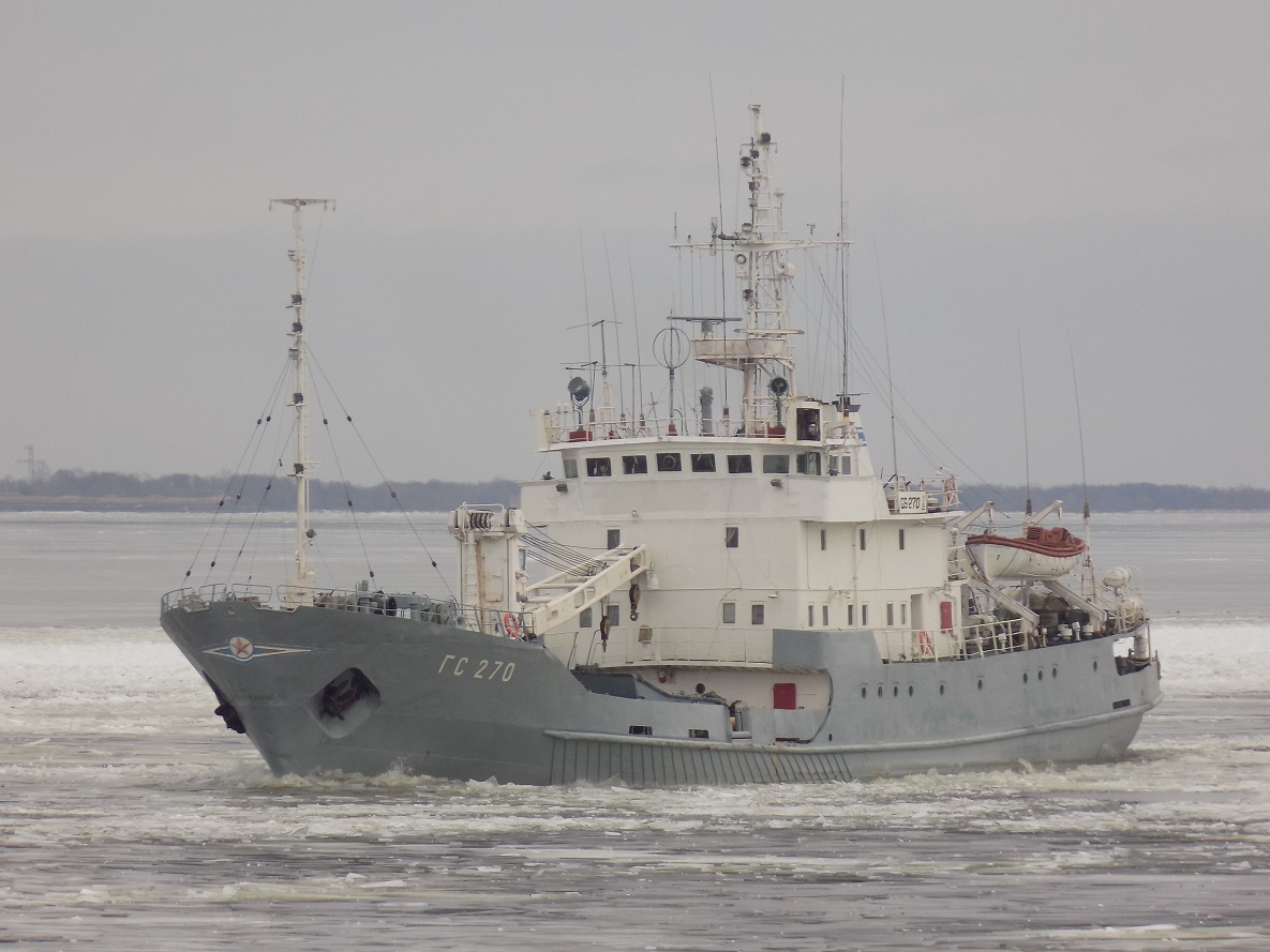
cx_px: 635
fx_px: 13136
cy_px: 476
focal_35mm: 358
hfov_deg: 5.5
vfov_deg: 4.2
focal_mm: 63.7
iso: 80
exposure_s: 1/80
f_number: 5.9
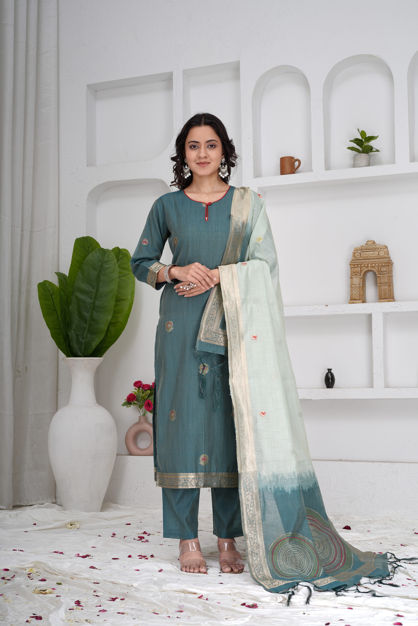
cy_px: 313
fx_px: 871
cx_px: 209
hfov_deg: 27.0
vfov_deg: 39.6
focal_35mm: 50
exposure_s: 1/160
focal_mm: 50
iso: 80
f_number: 8
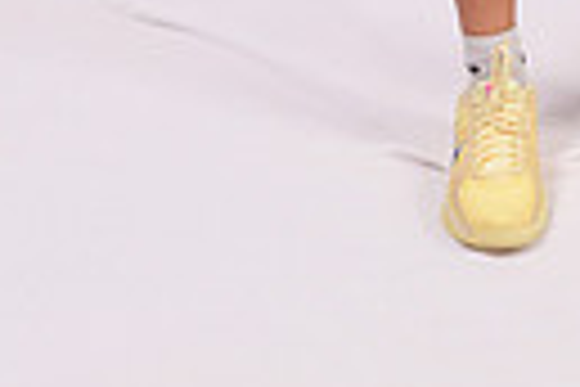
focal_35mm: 122
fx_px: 1965
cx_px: 513
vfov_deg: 9.7
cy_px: -585
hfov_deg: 16.6
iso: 160
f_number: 5.6
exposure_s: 1/125
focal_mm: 35
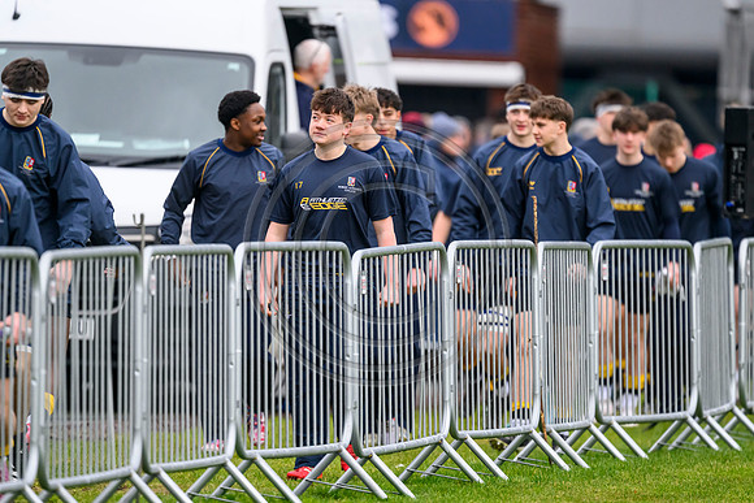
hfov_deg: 3.7
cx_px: 377
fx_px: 11731
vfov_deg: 2.5
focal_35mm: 560
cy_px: 252
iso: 3200
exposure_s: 1/1600
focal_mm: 560
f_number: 4
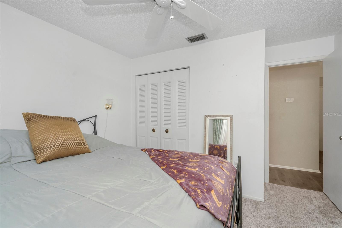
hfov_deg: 96.7
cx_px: 171
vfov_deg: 73.7
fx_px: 152
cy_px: 114
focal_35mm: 16
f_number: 6.7
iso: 1000
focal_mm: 16
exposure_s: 1/60
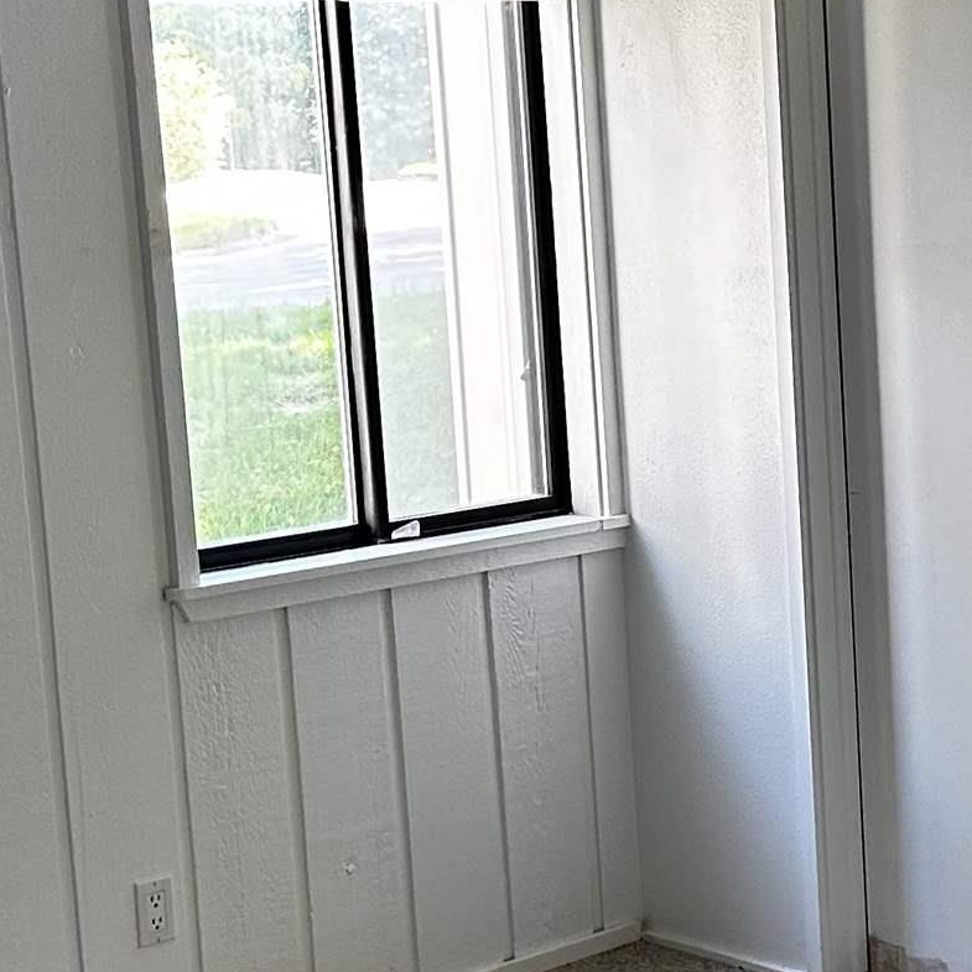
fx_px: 2637
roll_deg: +3.2
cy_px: 544
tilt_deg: -8.5
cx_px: 784
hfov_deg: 20.6
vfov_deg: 20.9
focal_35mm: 83
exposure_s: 1/121
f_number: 1.78
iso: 200
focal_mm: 6.86
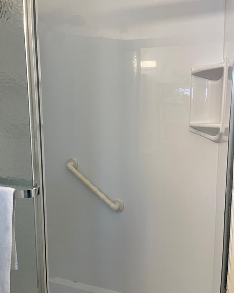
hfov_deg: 51.5
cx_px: 113
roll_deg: +0.4
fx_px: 242
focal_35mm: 28
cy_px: 146
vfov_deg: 62.2
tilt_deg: -7.5
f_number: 1.6
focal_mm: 5.1
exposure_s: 1/120
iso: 100
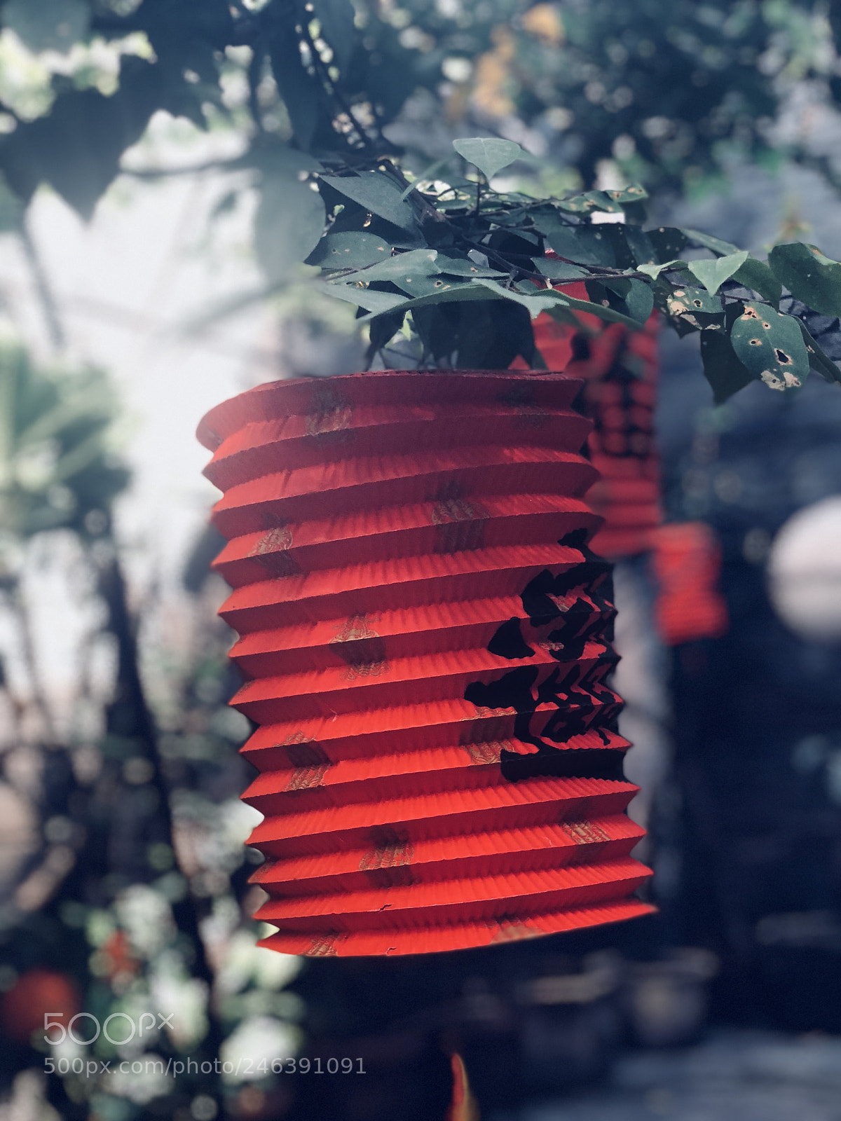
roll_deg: +3.0
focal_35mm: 52
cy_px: 560
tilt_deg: +7.3
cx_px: 420
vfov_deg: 36.8
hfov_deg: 28.0
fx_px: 1684
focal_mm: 6
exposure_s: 1/50
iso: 50
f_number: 2.4
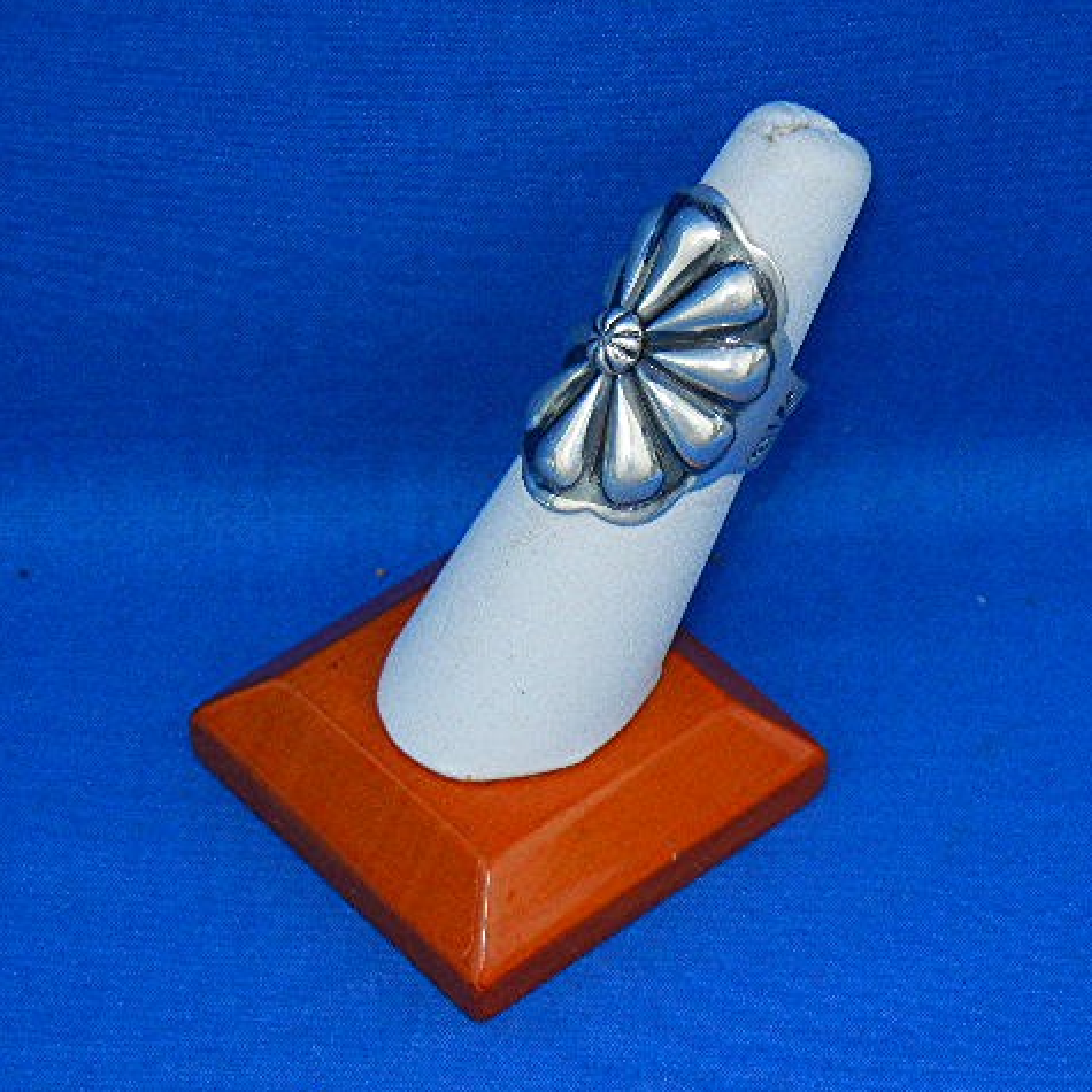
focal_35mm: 106
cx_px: 657
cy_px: 547
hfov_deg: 16.4
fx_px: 3783
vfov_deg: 16.4
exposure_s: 1/30
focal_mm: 16
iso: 455
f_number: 4.4
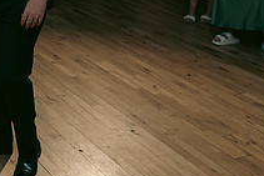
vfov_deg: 16.7
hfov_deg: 24.3
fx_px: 565
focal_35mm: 77
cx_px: -36
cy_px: -54
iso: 2500
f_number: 3.5
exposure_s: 1/160
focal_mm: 28
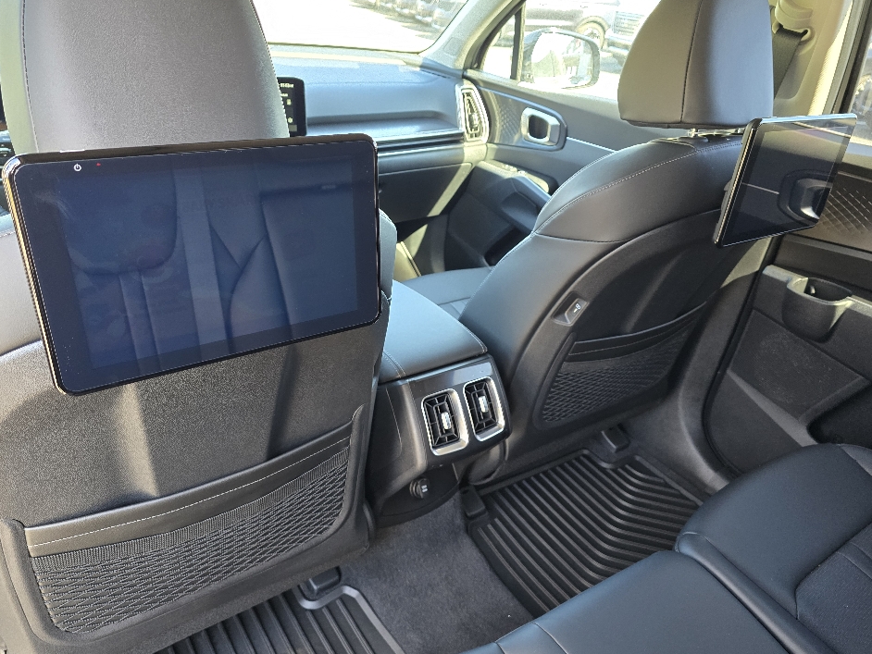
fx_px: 630
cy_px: 327
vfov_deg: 54.9
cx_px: 426
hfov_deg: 69.4
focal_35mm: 25
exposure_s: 1/120
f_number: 1.7
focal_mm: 6.3
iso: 400
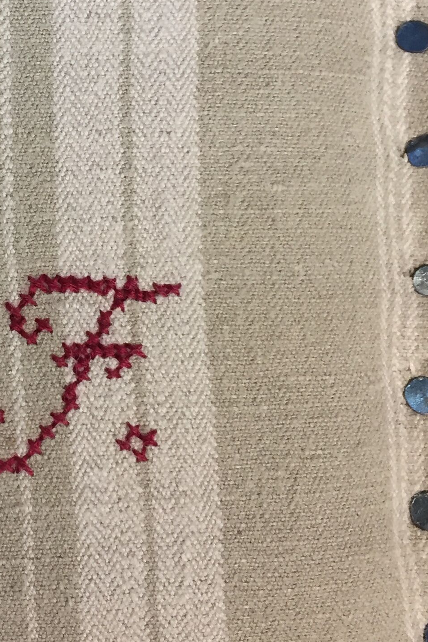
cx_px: -41
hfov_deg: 19.0
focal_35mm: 69
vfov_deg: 28.8
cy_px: 154
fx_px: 1231
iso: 40
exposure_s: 1/33
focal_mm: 4.15
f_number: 2.2
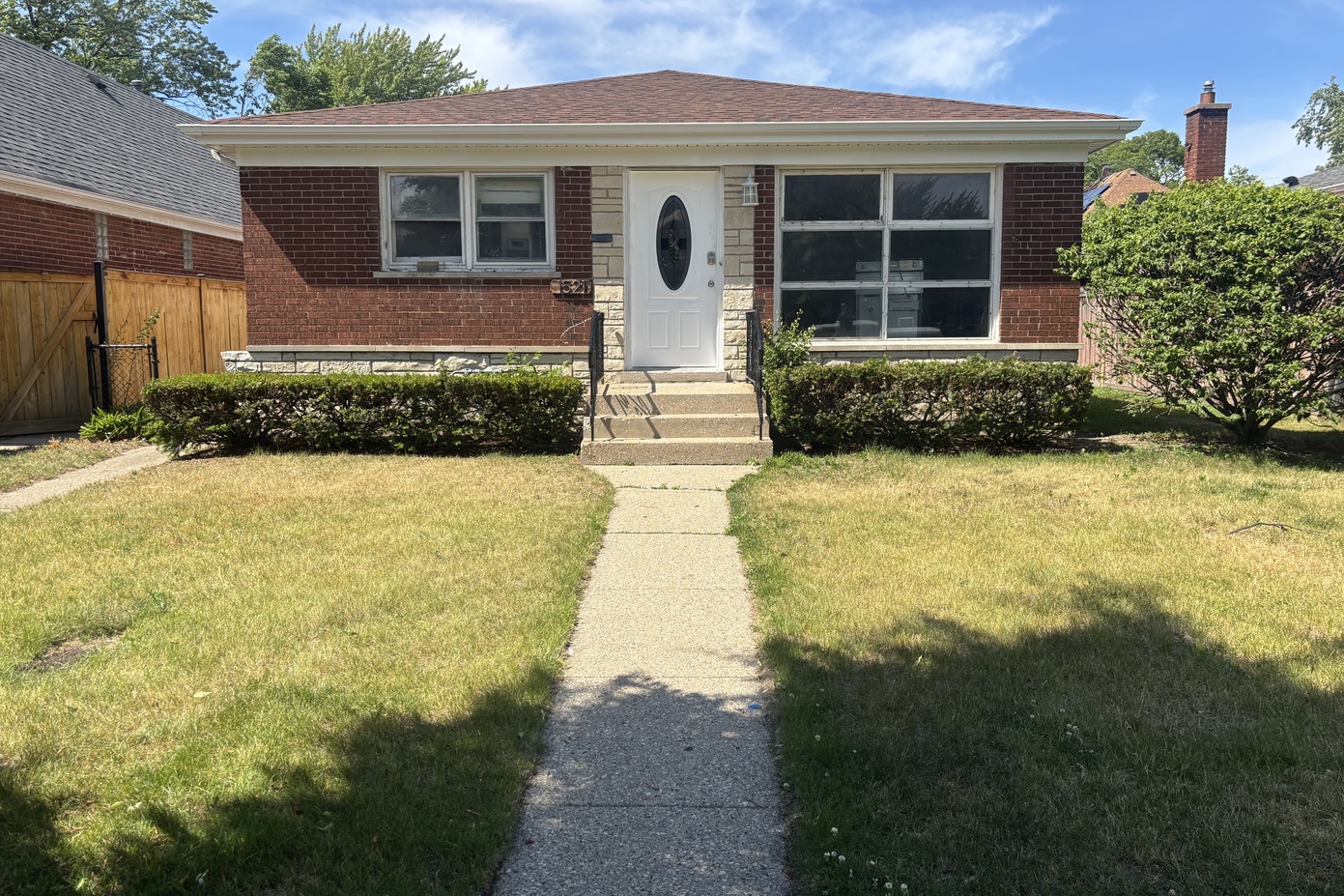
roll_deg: -0.8
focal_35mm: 28
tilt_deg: -5.8
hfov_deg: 65.5
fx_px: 1045
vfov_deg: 46.4
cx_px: 684
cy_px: 448
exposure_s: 1/2062
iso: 50
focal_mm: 5.96
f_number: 1.6
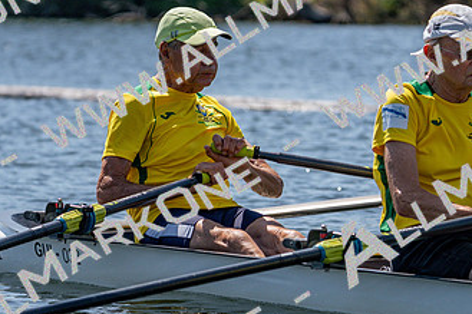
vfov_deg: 3.9
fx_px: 4626
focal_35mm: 353
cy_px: 153
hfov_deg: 5.8
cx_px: 218
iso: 200
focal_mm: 200
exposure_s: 1/2000
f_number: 5.6
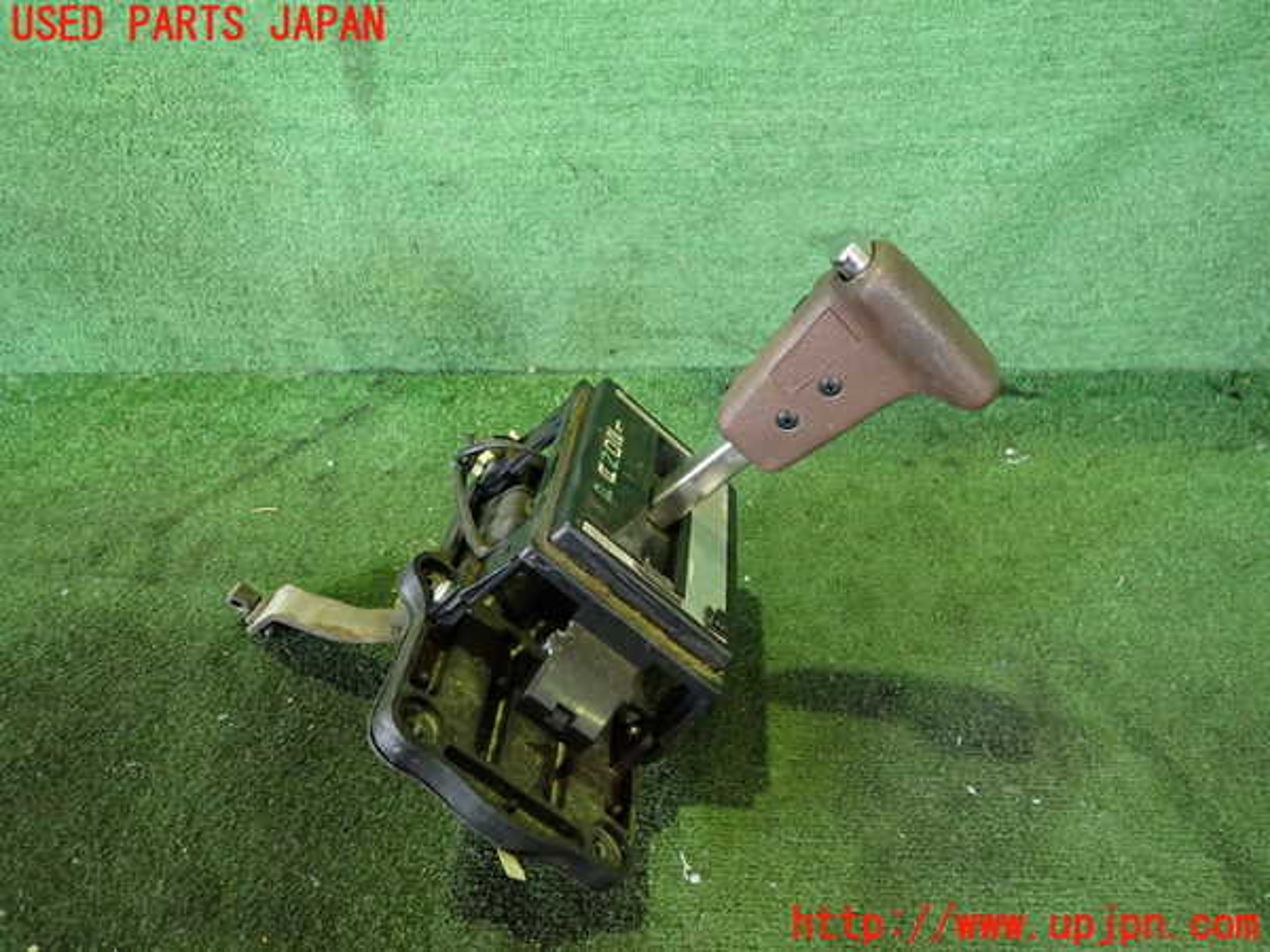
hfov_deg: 69.4
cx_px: 635
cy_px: 476
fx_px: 917
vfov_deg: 54.9
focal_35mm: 25
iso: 640
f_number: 2
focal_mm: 4.5
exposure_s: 1/30
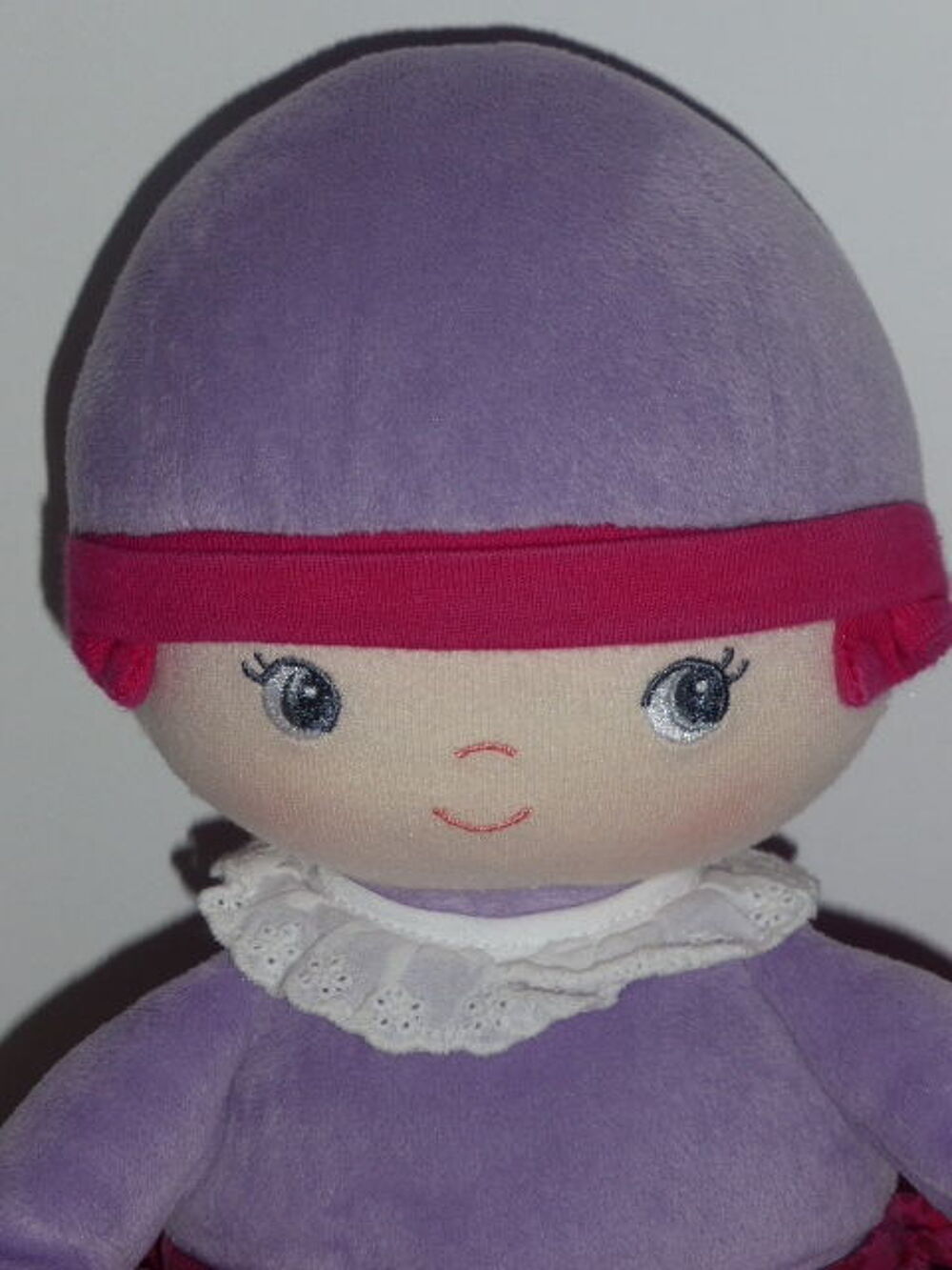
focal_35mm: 104
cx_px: 476
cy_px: 635
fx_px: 3813
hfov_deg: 14.2
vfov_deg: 18.9
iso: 100
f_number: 5.3
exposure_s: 1/60
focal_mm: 17.1
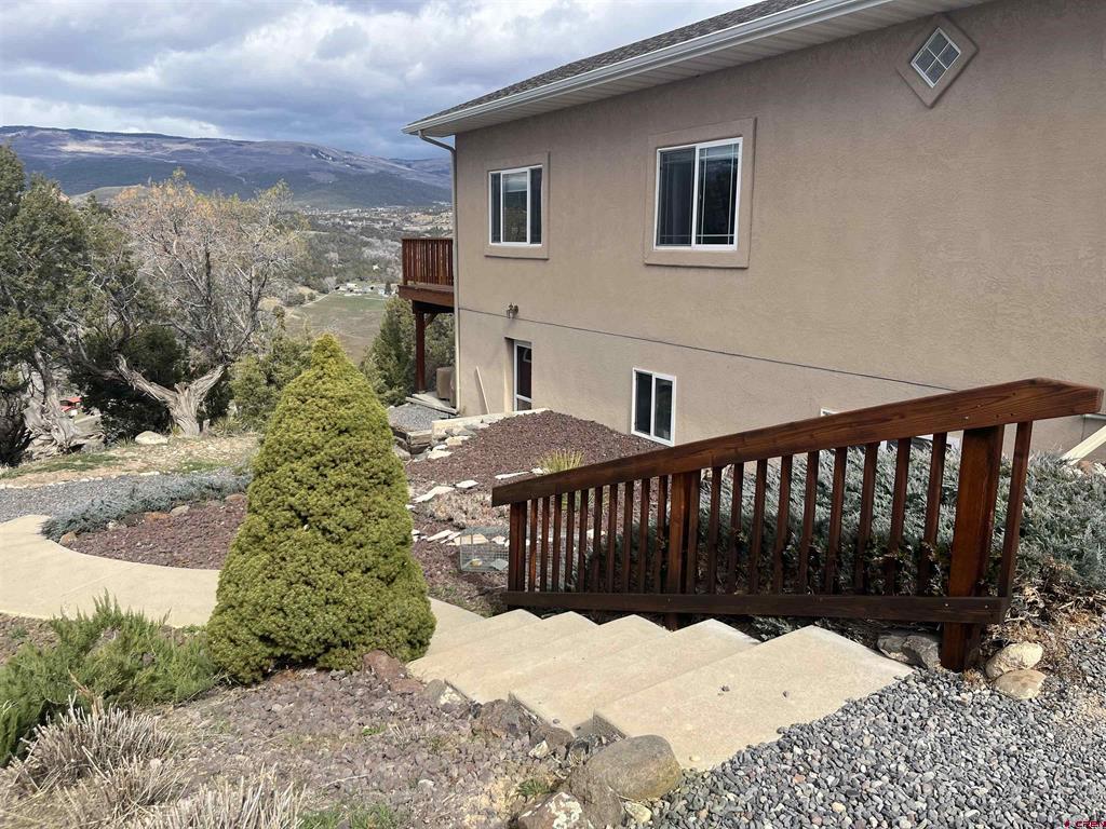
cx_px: 553
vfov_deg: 53.1
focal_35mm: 26
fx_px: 831
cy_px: 414
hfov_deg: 67.3
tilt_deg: -10.3
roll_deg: -0.8
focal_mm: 5.1
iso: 50
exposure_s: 1/2688
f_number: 1.6
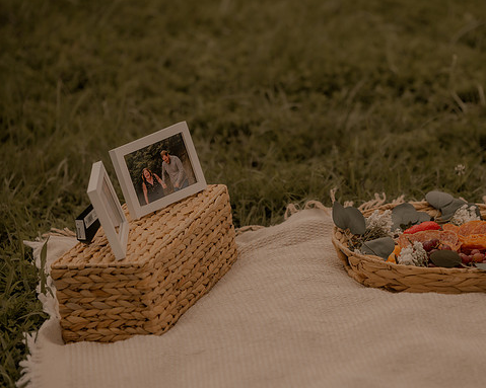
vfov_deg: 9.3
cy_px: 195
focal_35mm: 166
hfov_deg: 11.6
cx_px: 285
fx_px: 2387
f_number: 2.8
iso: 125
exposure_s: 1/1000
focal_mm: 135
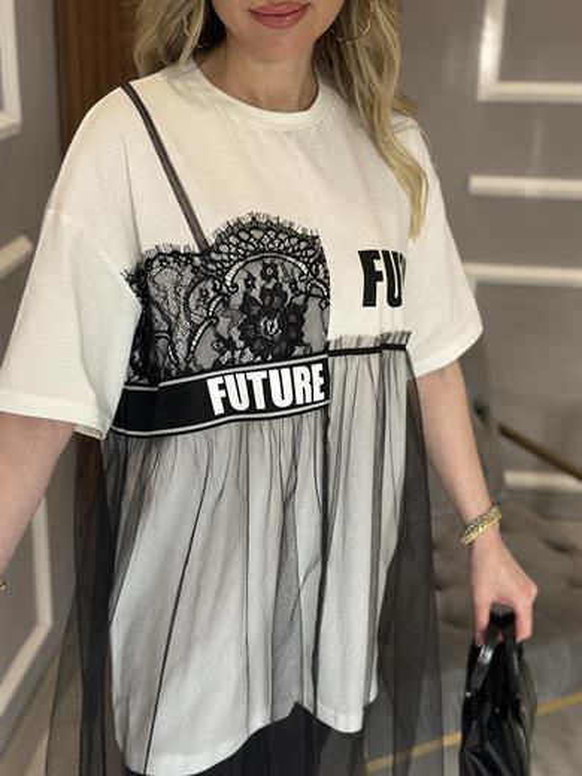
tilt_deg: -21.1
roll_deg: -1.9
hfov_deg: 30.3
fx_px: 1076
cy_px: 388
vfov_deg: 39.7
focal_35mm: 48
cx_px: 291
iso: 64
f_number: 1.78
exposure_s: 1/133
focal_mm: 6.86
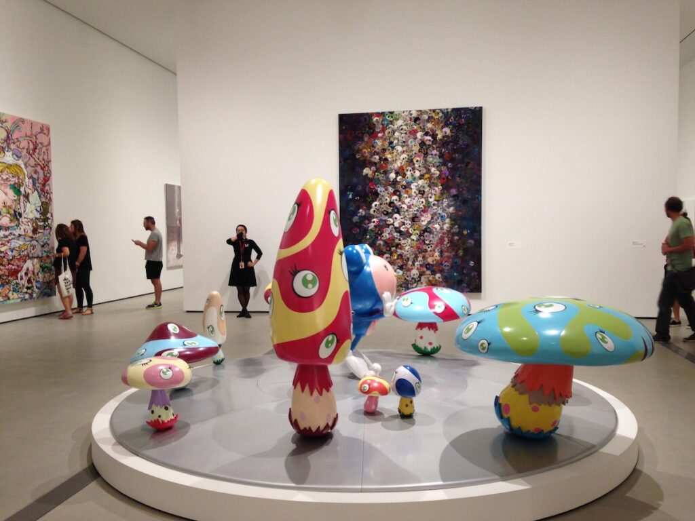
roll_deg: +1.2
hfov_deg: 55.4
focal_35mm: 33
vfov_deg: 42.9
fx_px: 663
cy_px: 260
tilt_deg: -2.2
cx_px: 348
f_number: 2.4
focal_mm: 4.12
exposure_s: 1/20
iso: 80
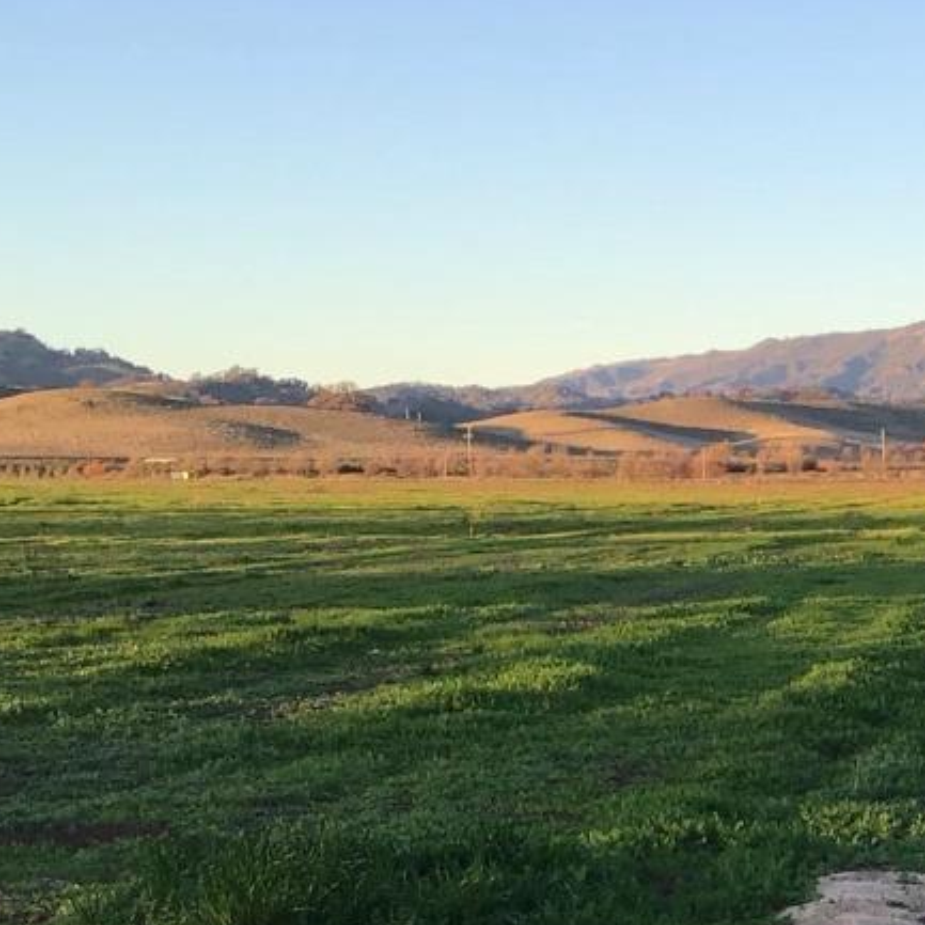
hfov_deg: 17.4
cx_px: 1124
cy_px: 749
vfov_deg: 18.1
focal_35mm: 95
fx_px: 2872
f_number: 2.4
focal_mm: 3.3
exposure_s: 1/236
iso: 25
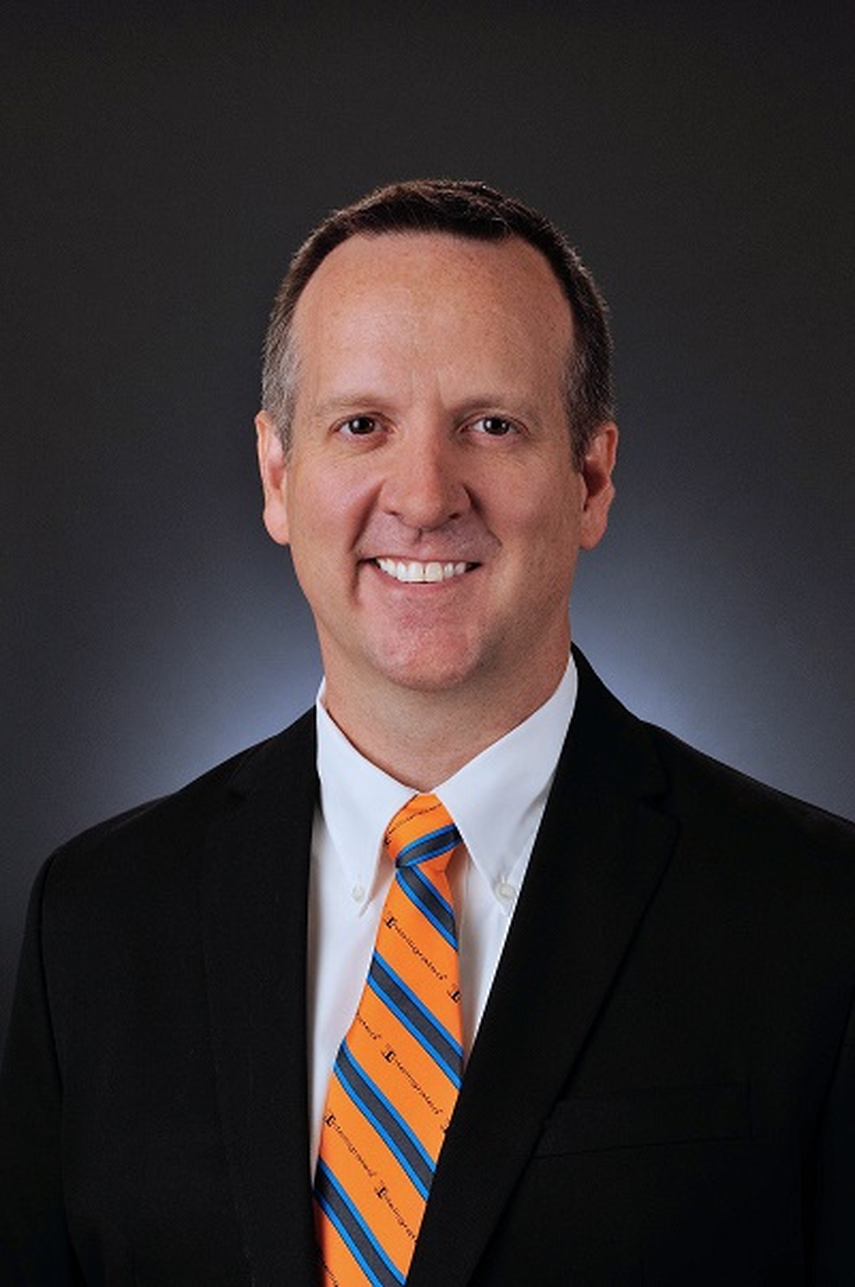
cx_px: 428
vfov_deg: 18.2
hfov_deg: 12.2
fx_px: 4017
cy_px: 644
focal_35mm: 112
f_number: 10
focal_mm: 75
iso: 250
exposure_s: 1/50
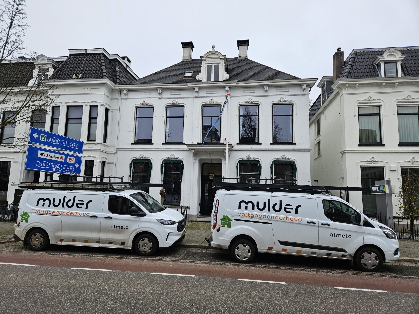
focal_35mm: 23
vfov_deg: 58.9
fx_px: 278
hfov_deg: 73.9
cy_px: 157
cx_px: 210
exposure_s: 1/234
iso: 40
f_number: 1.8
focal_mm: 5.4
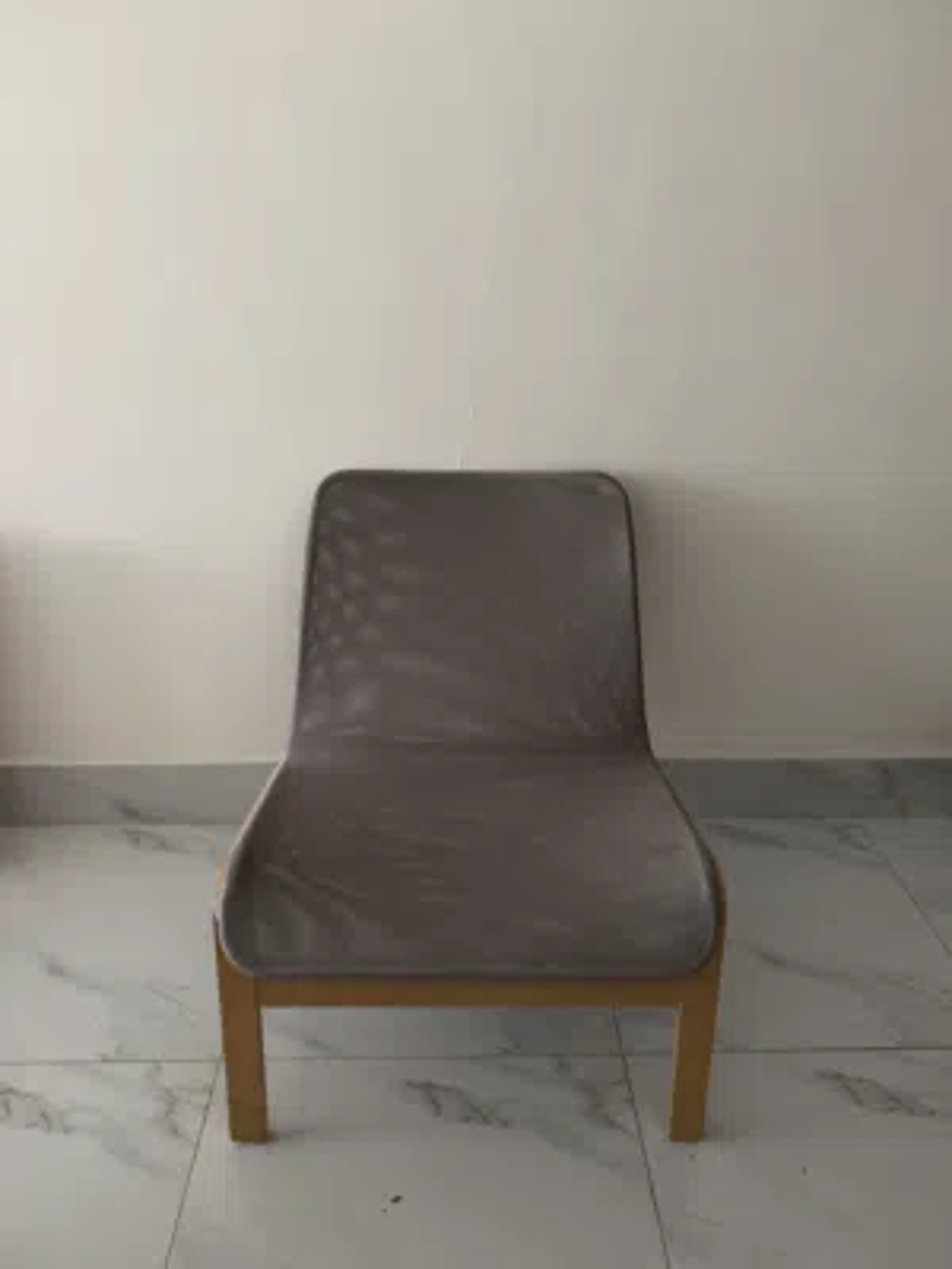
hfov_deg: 56.8
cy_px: 634
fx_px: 880
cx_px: 476
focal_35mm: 24
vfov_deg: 71.6
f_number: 1.78
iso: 800
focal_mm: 6.76
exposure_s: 1/56
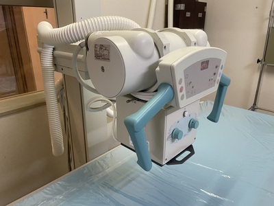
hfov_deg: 67.3
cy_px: 103
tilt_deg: -20.0
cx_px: 137
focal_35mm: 26
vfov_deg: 53.1
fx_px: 206
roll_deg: +0.2
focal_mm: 4.2
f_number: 1.6
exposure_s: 1/60
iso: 200
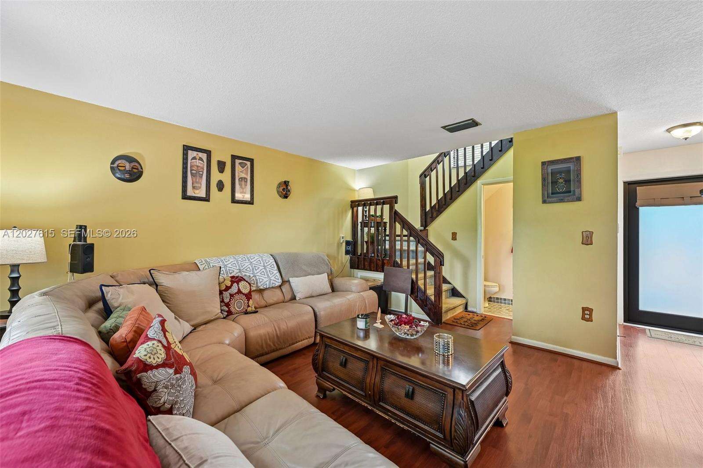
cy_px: 234
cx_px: 352
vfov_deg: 81.2
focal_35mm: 14
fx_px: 273
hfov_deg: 104.3
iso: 400
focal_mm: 14
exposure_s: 1/6
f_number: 7.1
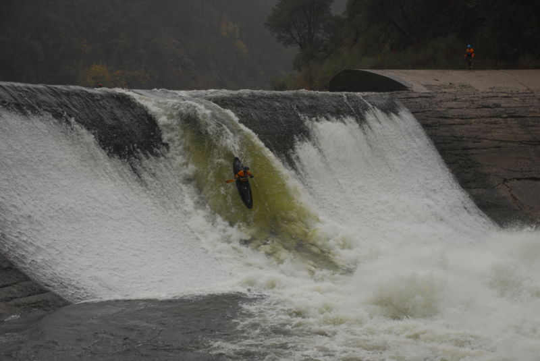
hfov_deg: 28.0
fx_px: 1081
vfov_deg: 19.0
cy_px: 180
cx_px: 270
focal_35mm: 72
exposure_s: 1/500
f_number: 4.8
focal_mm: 48
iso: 320
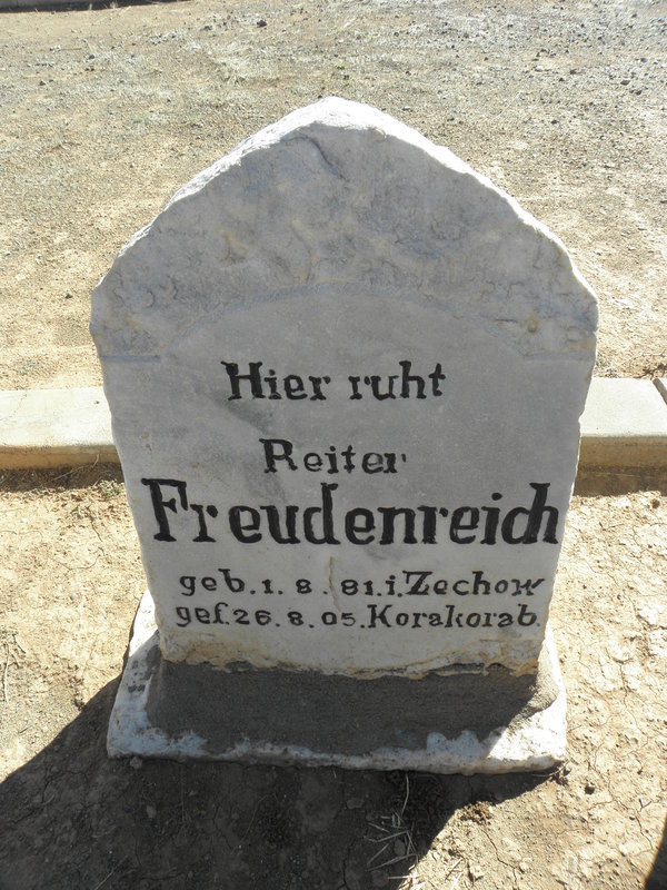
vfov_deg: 67.3
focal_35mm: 26
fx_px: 668
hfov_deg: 53.1
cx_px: 334
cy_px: 445
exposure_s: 1/125
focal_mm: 4.6
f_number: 5.6
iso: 64
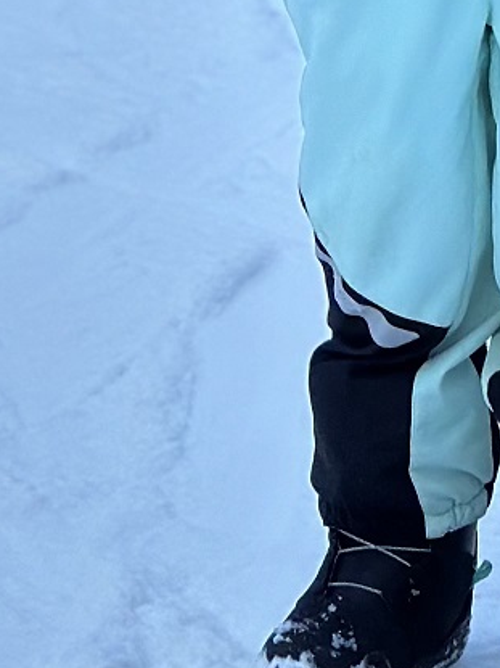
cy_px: -858
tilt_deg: -4.1
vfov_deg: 7.9
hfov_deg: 6.3
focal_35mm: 233
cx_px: 579
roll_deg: +1.3
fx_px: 4490
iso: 100
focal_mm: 6.86
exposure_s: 1/3155
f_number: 1.78
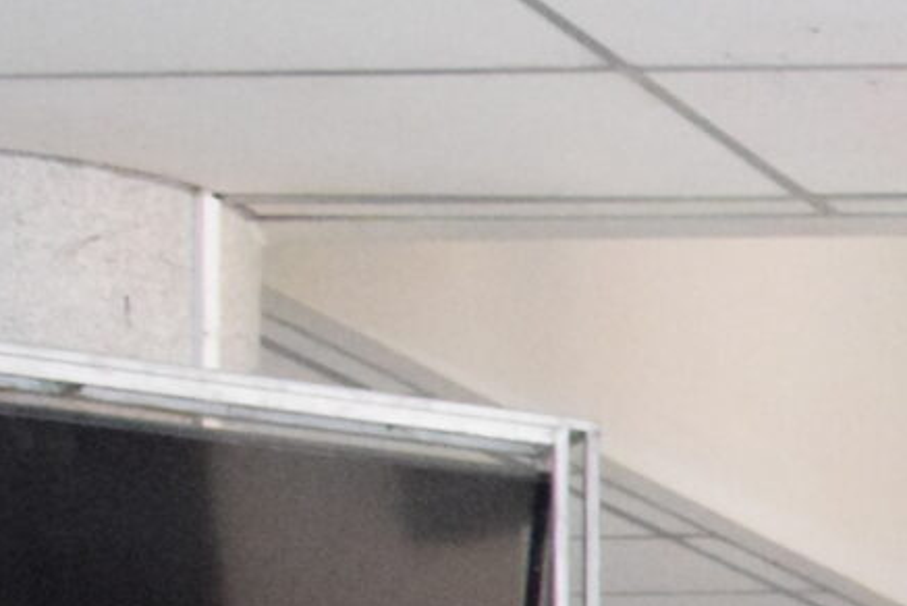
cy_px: 1356
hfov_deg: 10.5
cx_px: 2403
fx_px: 3983
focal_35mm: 158
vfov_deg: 8.1
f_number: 5.6
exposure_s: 1/90
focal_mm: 18
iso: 8000
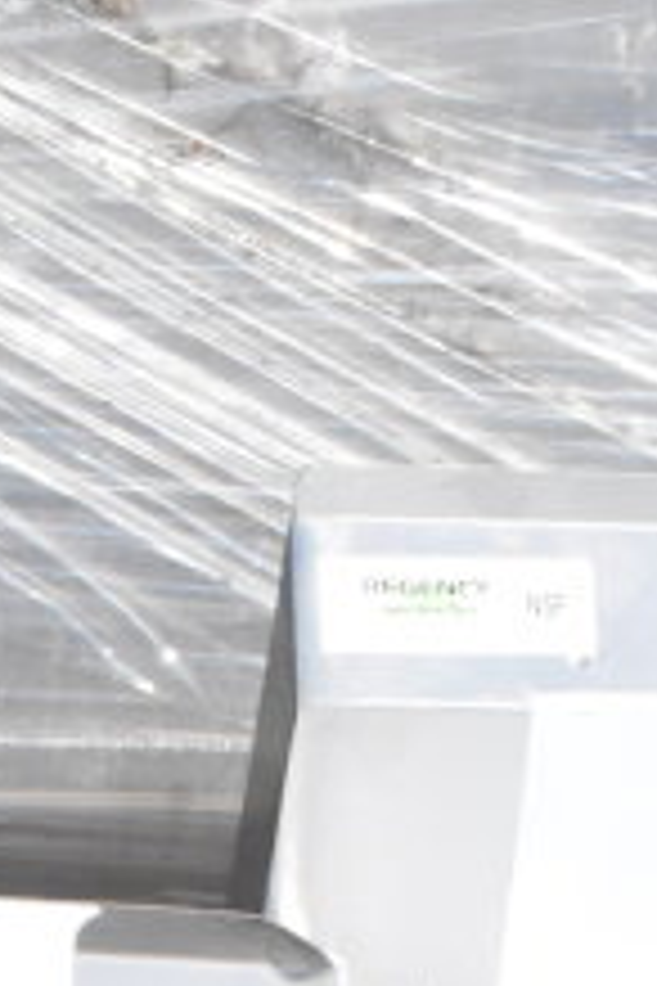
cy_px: 1803
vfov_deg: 10.6
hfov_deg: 7.3
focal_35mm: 182
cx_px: -526
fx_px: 4984
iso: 6400
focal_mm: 29
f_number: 22
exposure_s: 1/2000
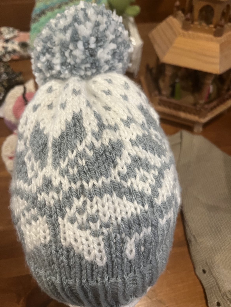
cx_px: 116
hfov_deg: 53.1
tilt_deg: -51.9
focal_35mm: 26
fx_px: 231
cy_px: 154
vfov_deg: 67.3
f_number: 1.6
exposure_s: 1/60
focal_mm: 5.1
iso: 320
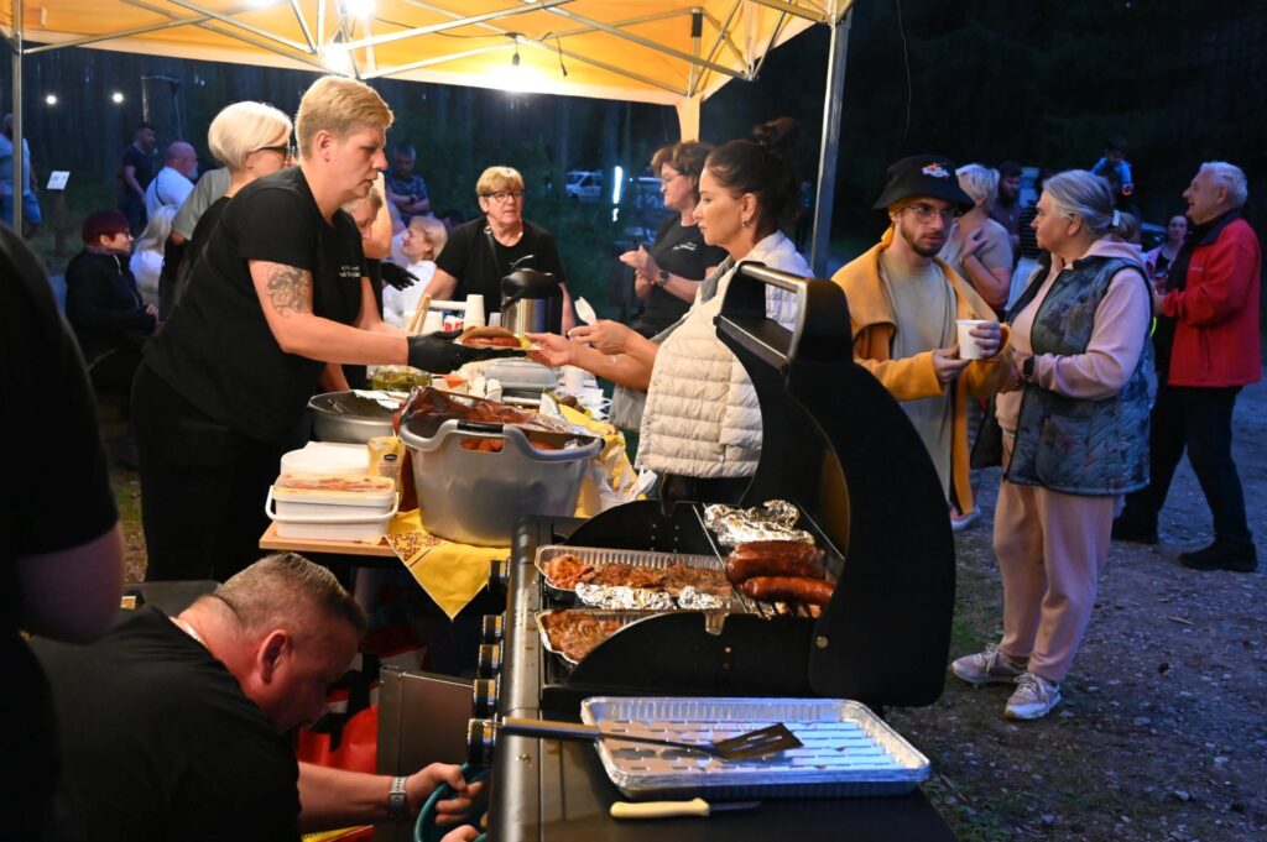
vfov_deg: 35.0
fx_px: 1336
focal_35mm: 38
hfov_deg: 50.7
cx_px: 634
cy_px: 421
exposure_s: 1/160
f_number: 6.3
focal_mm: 38
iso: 10000
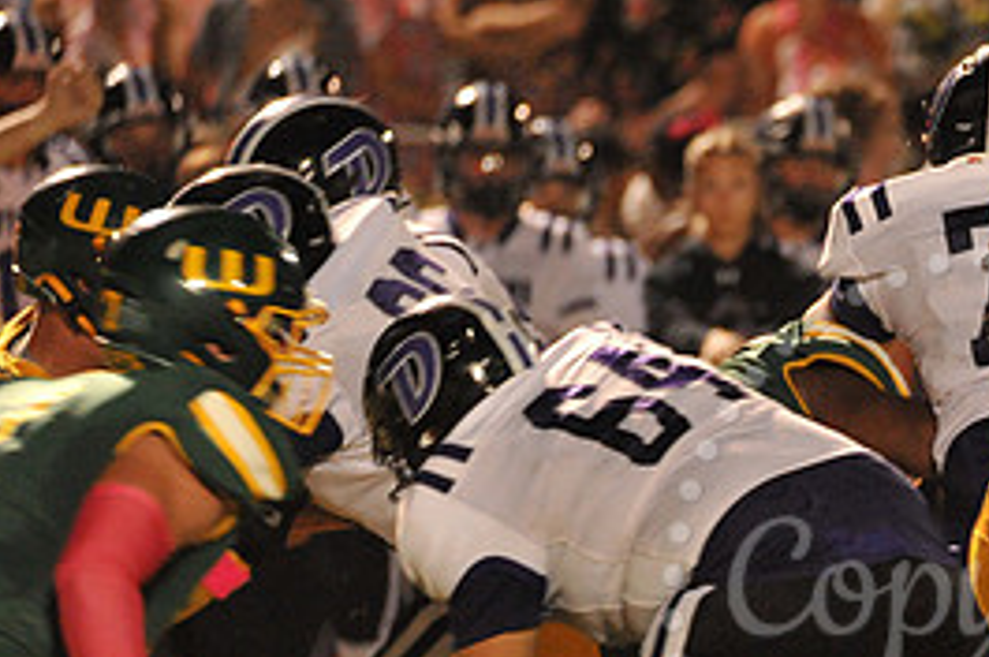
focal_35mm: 875
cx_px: 1019
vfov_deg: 1.6
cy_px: 597
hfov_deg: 2.4
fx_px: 24008
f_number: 6.3
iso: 6400
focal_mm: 400
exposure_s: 1/160
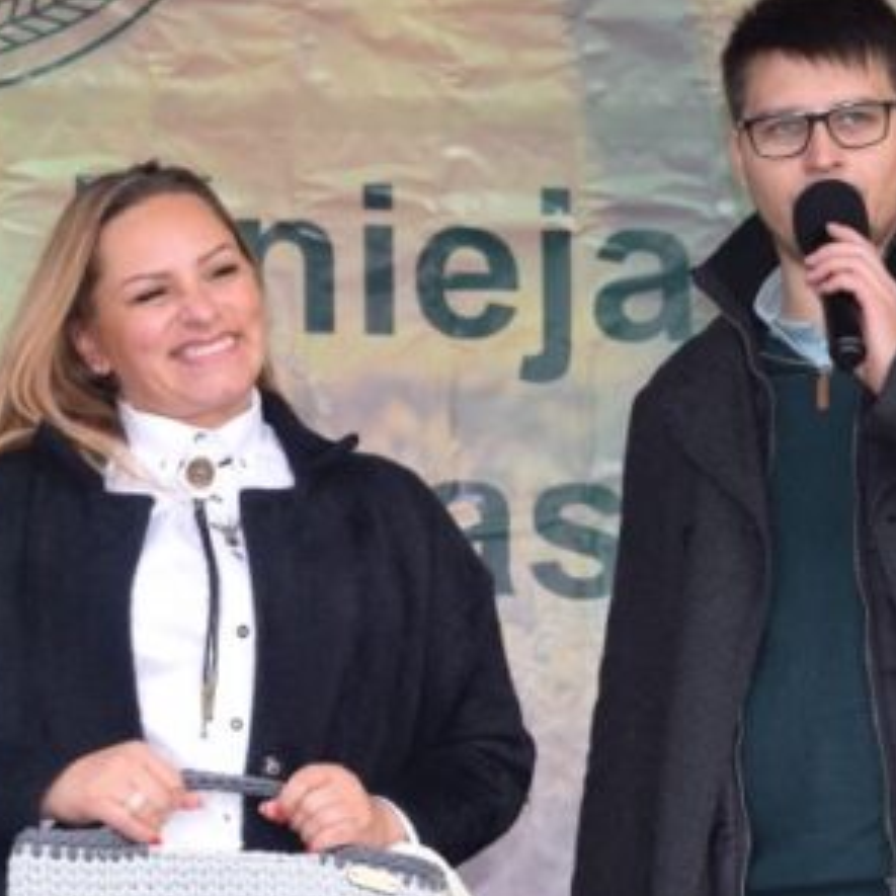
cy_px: 501
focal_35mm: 166
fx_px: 4861
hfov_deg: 10.5
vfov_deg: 10.5
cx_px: 440
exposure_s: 1/125
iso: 400
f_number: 5.6
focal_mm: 50
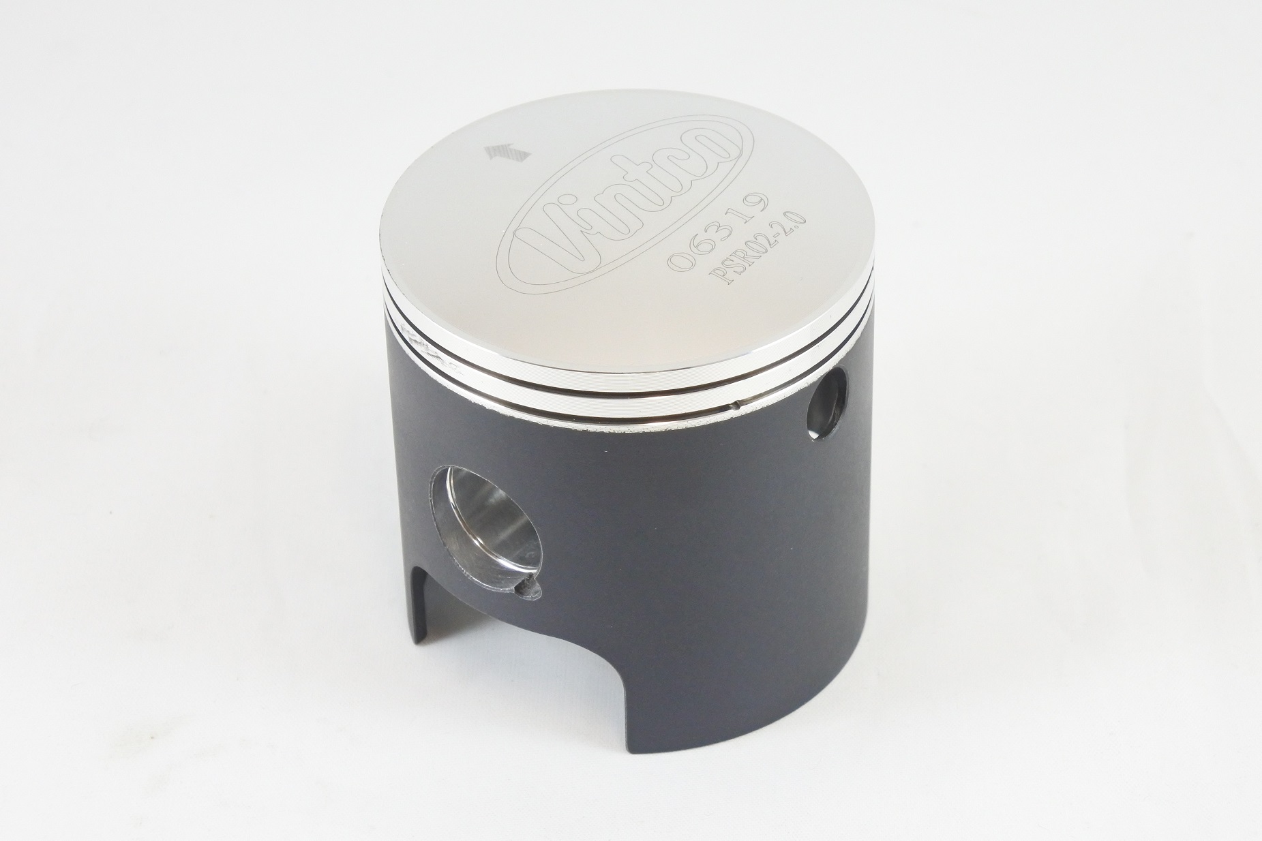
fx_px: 2629
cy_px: 420
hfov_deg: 27.0
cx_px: 631
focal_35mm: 75
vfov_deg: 18.2
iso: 800
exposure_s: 1/80
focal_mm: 27.9
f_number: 5.6
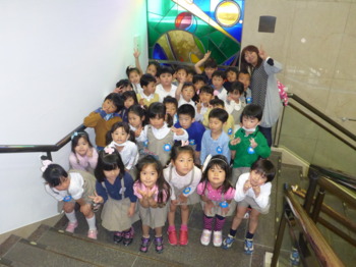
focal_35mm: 29
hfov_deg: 61.7
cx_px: 178
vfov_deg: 48.2
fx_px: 298
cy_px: 134
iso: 800
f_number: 3.4
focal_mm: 5.2
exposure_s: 1/60
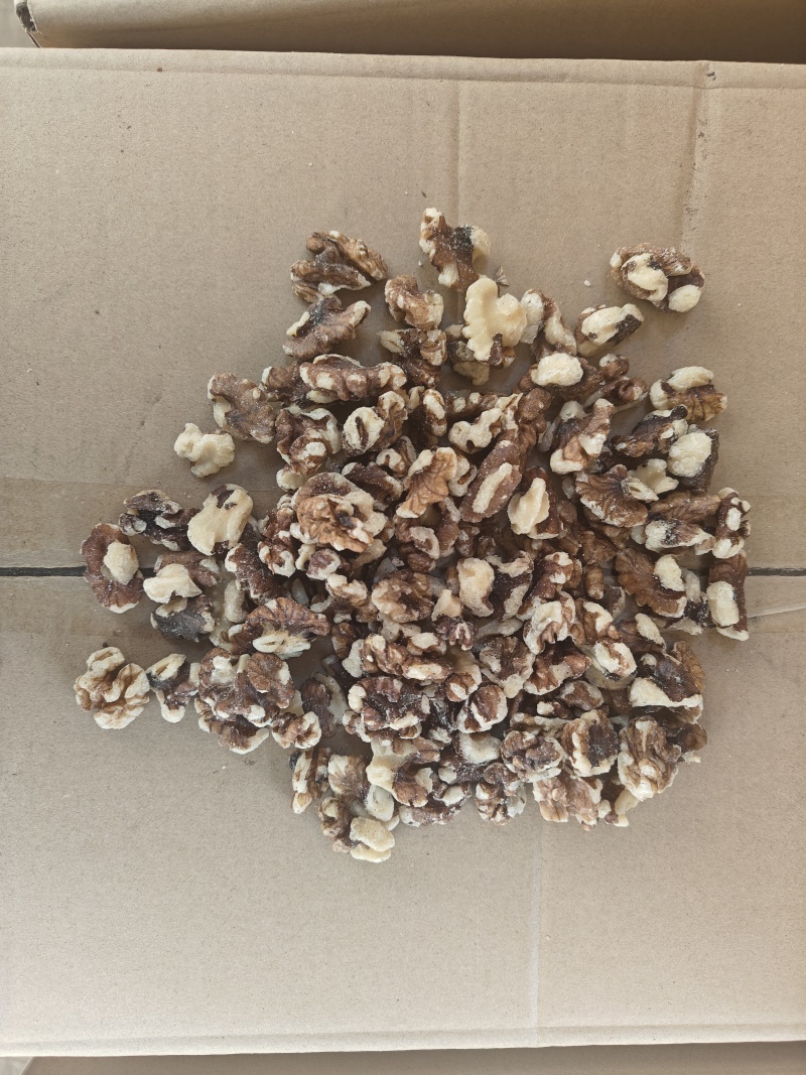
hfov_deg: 56.8
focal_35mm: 24
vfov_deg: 71.6
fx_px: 745
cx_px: 403
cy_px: 538
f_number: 1.8
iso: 200
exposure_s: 1/66
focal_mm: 5.59
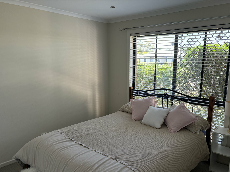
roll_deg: +0.0
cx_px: 119
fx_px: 193
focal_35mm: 29
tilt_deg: -10.9
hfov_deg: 61.6
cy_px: 96
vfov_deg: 48.1
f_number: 1.6
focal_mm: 5.96
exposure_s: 1/121
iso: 80
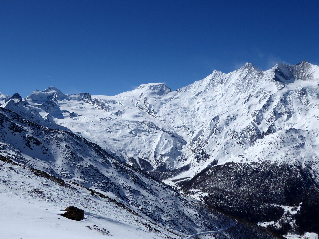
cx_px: 160
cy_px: 120
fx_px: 359
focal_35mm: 39
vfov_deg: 36.8
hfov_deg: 47.9
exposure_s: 1/2000
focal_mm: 6.7
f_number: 4.5
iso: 80
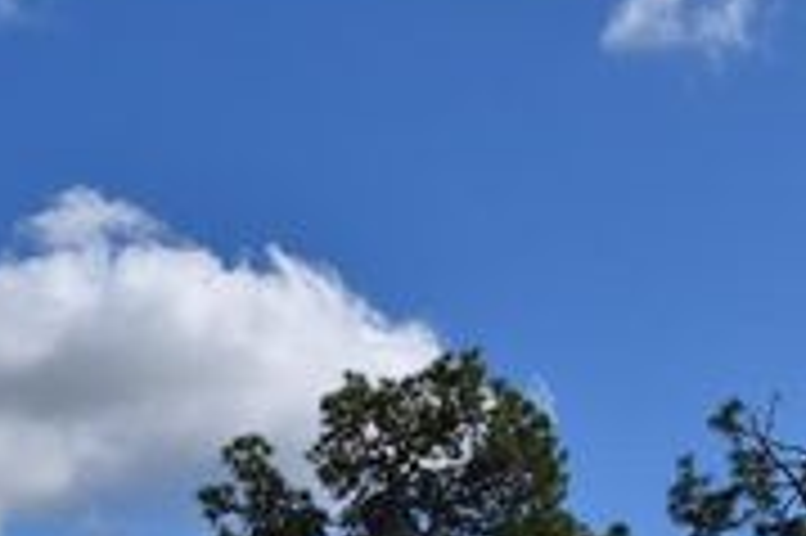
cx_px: 423
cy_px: 682
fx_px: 1879
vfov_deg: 15.5
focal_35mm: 84
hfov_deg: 24.2
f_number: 10
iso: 100
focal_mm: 20
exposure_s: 1/400
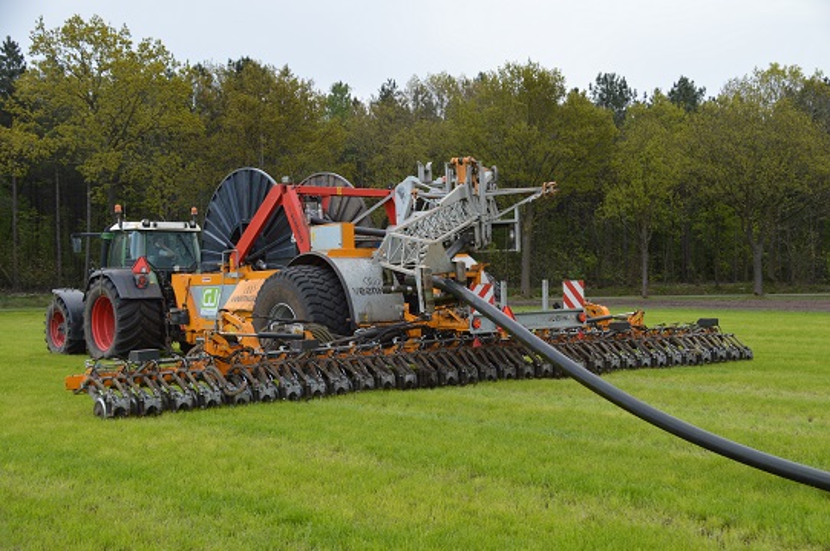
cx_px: 415
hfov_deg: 37.9
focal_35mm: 52
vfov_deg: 25.7
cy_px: 276
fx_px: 1209
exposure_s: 1/125
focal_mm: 35
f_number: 5.6
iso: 125
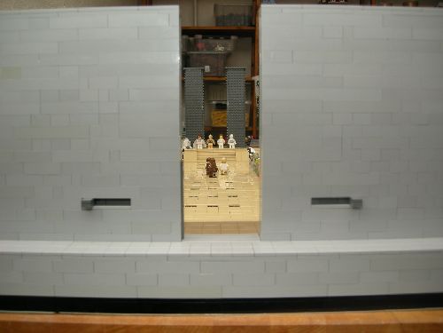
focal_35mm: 36
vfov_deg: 39.7
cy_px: 166
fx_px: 461
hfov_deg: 51.4
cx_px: 222
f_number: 2.7
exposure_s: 1/60
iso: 64
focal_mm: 7.5
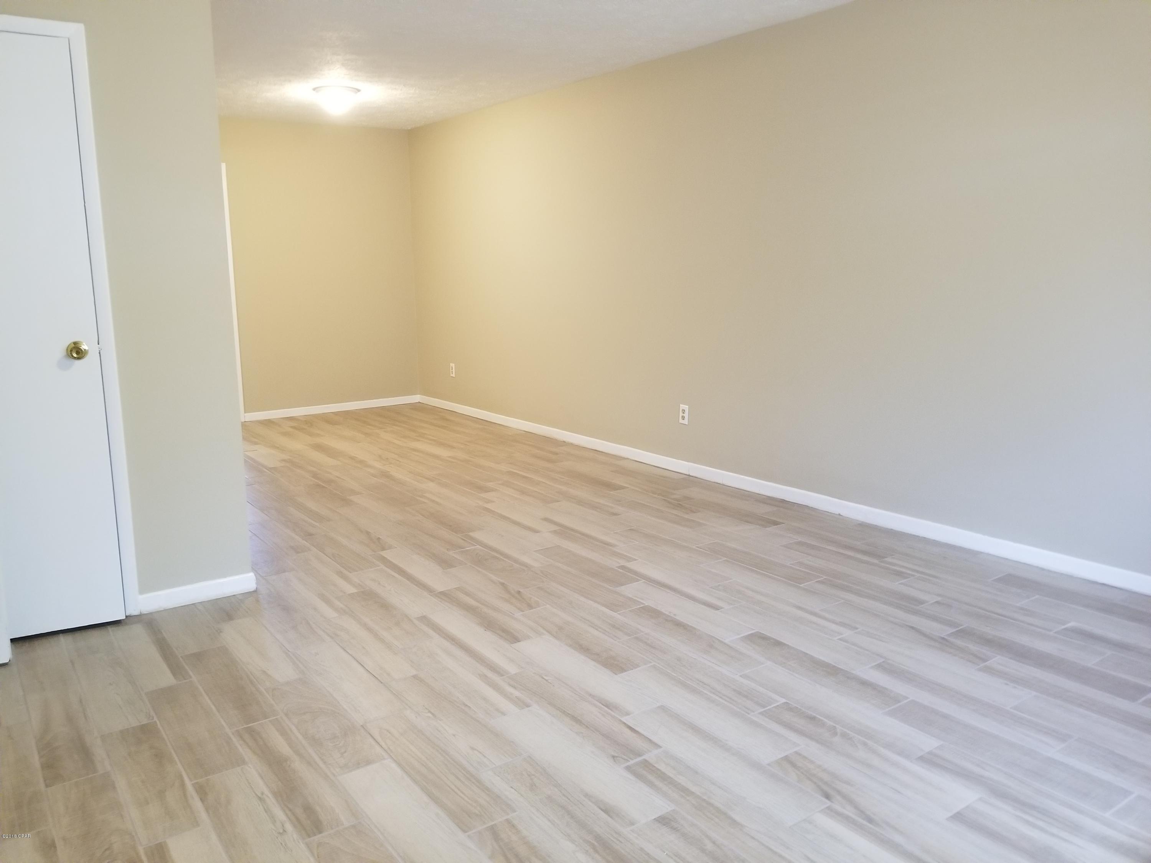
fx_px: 865
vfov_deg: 53.1
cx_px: 576
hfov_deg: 67.3
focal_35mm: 26
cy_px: 432
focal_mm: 4.25
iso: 250
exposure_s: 1/24
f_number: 1.7
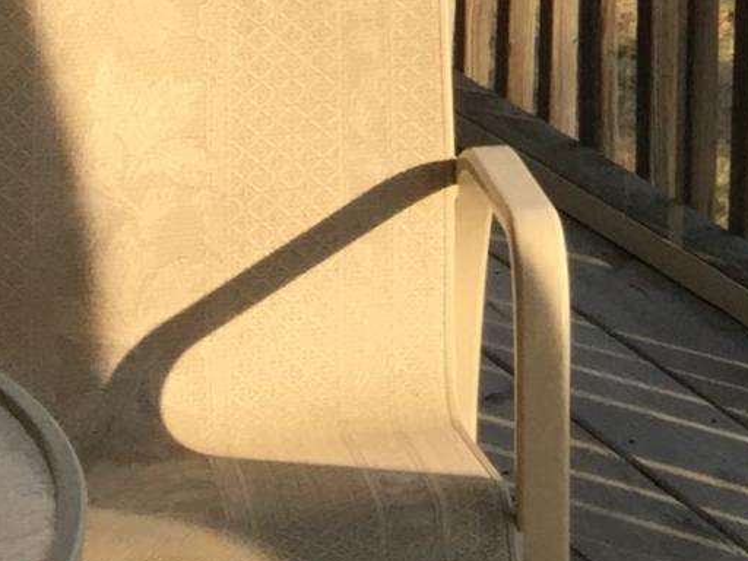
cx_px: 1603
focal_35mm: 170
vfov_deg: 7.9
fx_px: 3673
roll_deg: +0.1
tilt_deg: +0.0
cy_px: -907
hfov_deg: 10.5
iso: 32
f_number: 2.2
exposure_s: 1/366
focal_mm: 4.15
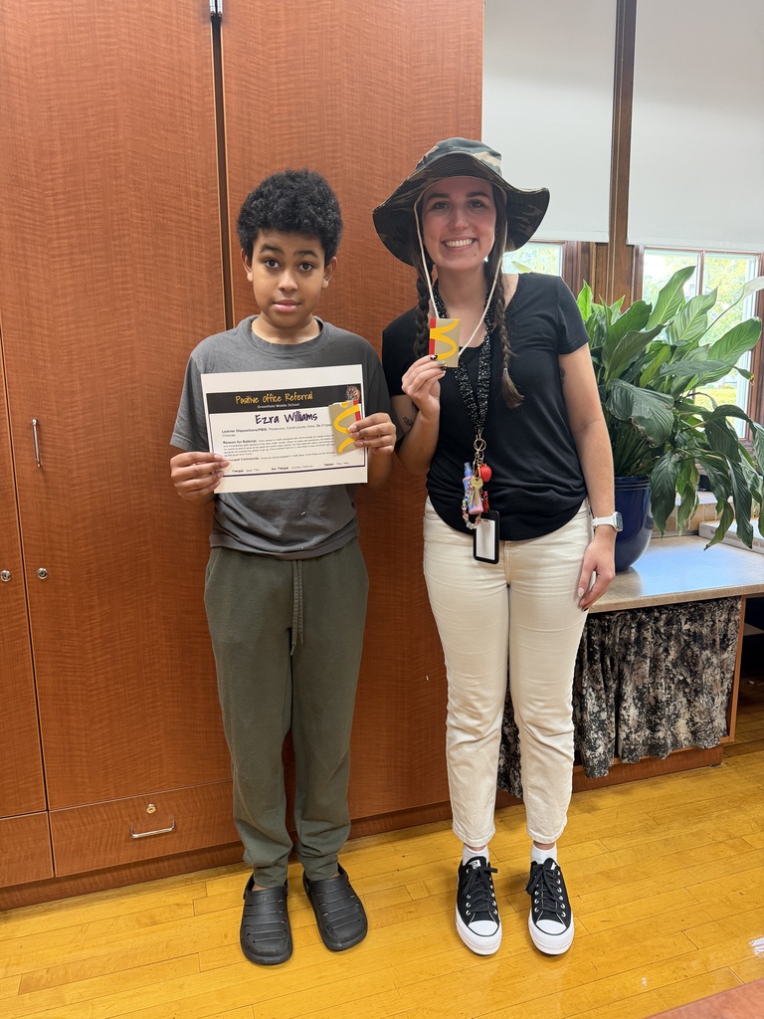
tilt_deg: -10.7
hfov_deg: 56.8
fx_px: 706
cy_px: 510
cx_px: 382
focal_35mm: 24
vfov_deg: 71.6
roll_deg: +0.1
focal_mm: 6.76
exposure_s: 1/60
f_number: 1.78
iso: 320
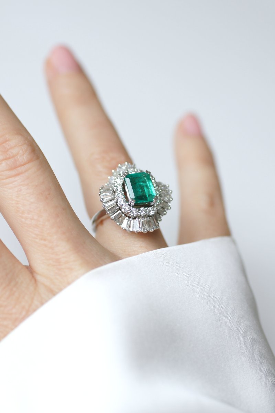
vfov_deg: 19.5
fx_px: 1203
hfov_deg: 13.0
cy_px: 206
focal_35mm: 105
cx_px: 138
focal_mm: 70
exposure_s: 1/125
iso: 200
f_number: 3.2
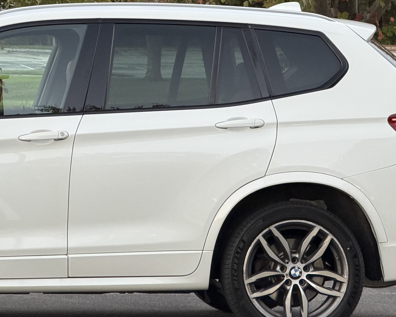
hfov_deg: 8.1
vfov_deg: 6.5
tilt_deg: -0.6
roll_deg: +0.0
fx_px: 2801
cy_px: 21
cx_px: 14
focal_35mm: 239
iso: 400
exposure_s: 1/114
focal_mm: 16.89
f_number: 2.8
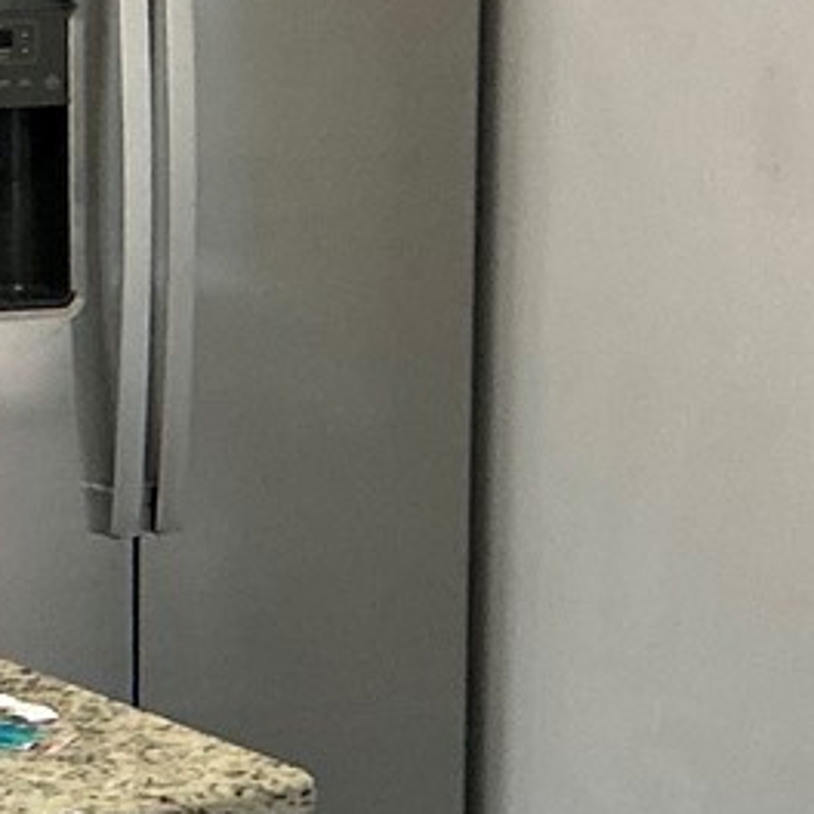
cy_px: 675
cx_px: 80
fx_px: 3991
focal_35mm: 150
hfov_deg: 11.6
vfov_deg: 11.6
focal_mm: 3
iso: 160
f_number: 1.8
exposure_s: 1/60
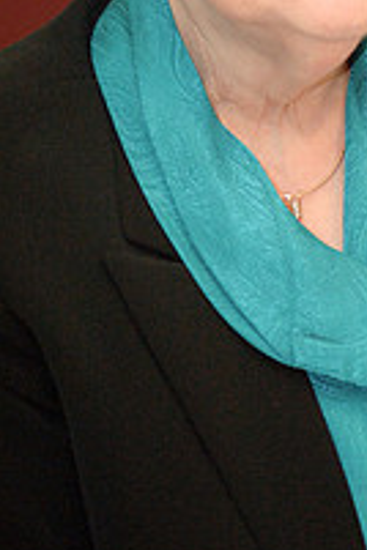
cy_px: 44
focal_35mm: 352
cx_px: 363
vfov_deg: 5.8
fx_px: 5384
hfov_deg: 3.9
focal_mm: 105
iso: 800
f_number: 2.8
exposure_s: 1/40
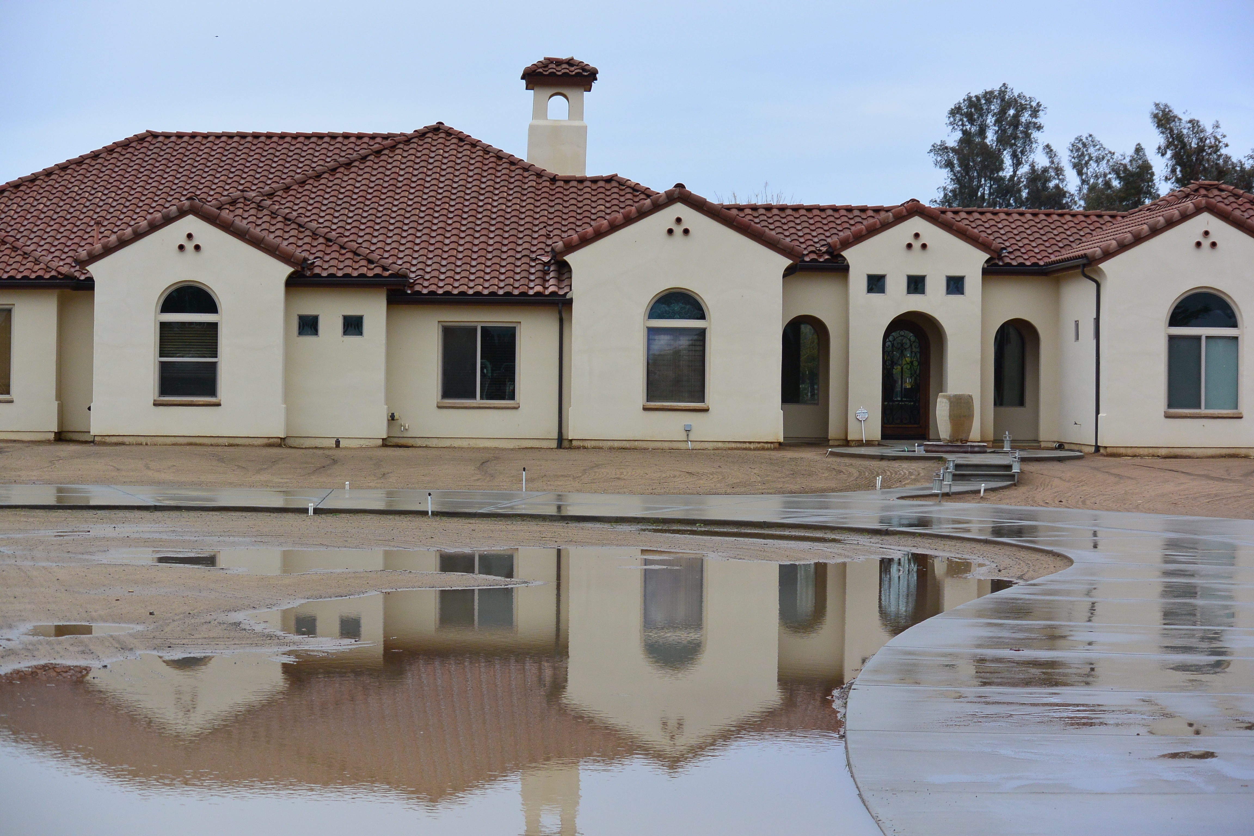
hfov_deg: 25.1
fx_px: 2821
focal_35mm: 81
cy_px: 418
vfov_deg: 16.9
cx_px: 627
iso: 160
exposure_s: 1/640
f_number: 4.5
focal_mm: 30
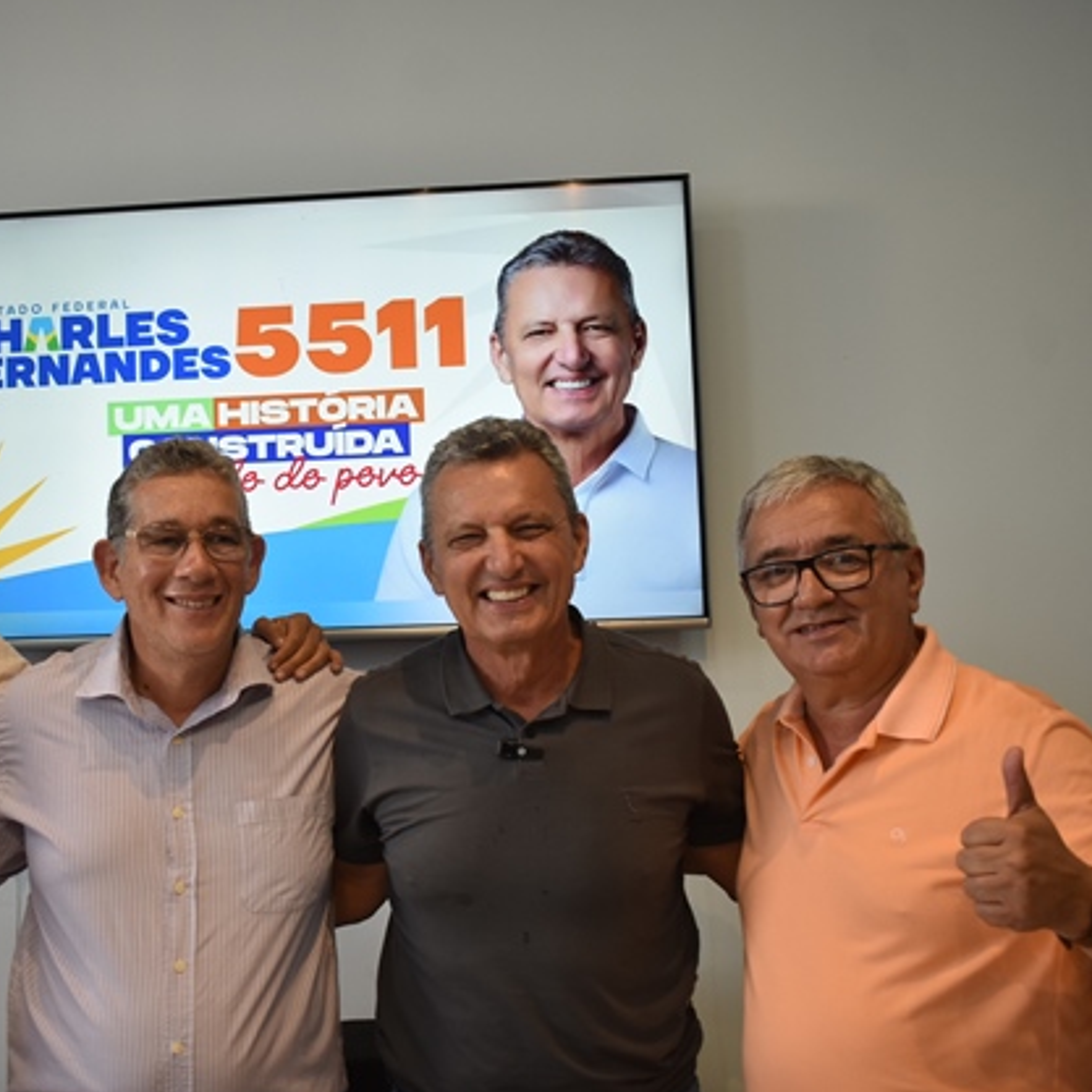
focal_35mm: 47
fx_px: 1677
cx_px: 340
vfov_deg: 36.1
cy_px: 550
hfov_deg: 35.6
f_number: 4.5
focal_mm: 24
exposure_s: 1/80
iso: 400
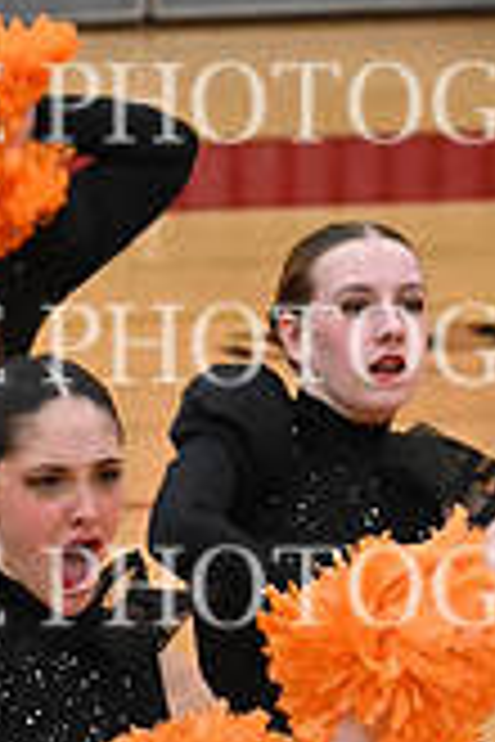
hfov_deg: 2.0
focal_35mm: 685
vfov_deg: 3.0
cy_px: 949
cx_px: 11
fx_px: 14127
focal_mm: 130
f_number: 4
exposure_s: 1/400
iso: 8000
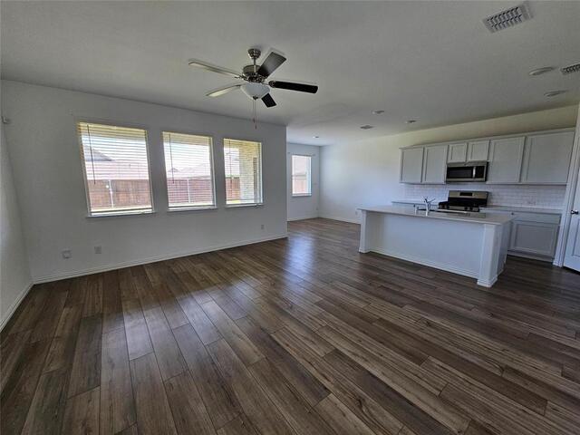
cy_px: 218
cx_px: 290
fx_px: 218
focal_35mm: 13
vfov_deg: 89.9
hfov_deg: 106.2
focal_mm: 2.2
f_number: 2.2
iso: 80
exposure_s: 1/77
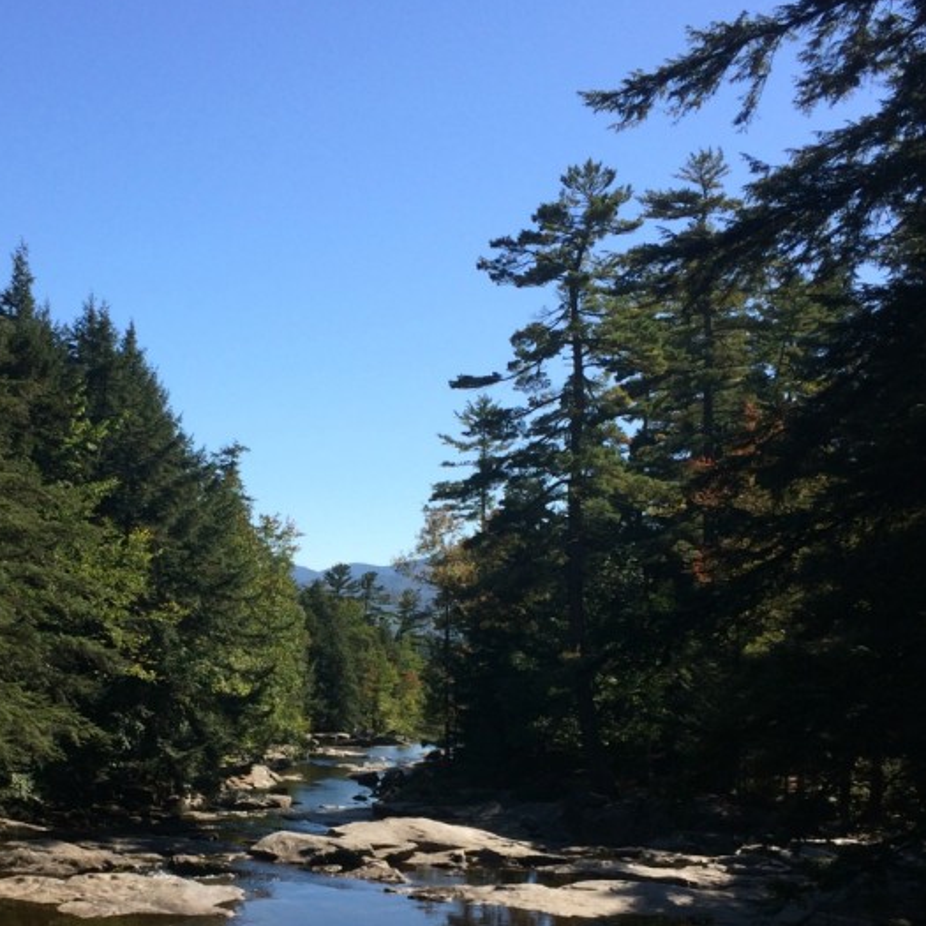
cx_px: 282
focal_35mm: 50
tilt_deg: -3.0
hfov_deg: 33.6
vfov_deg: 33.4
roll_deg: -0.5
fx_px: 1513
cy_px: 686
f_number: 2.2
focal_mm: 4.15
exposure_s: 1/1642
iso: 32
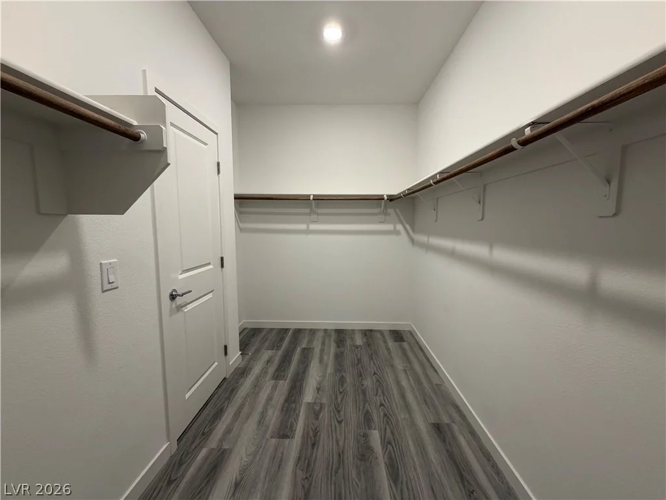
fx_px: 269
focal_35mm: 14
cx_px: 333
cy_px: 250
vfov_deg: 85.7
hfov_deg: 102.1
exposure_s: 1/120
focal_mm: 2.22
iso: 320
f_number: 2.2
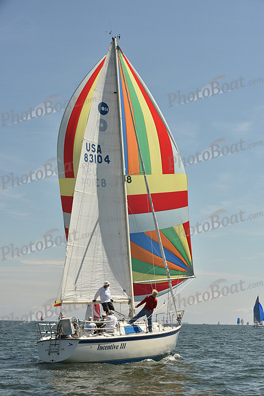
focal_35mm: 70
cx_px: 132
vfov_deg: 28.8
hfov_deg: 19.5
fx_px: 769
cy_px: 198
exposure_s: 1/1250
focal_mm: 70
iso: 320
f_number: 10
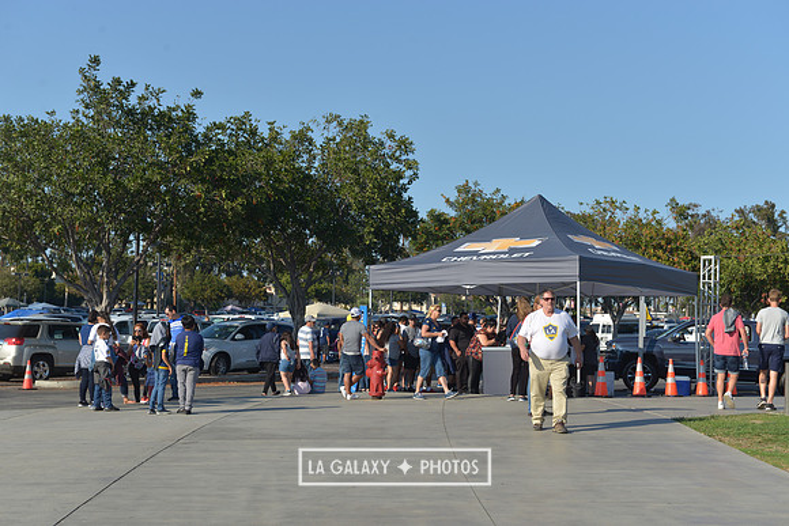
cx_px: 394
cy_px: 263
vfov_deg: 22.6
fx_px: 1315
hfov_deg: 33.4
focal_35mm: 60
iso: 100
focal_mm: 60
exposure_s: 1/320
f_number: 8
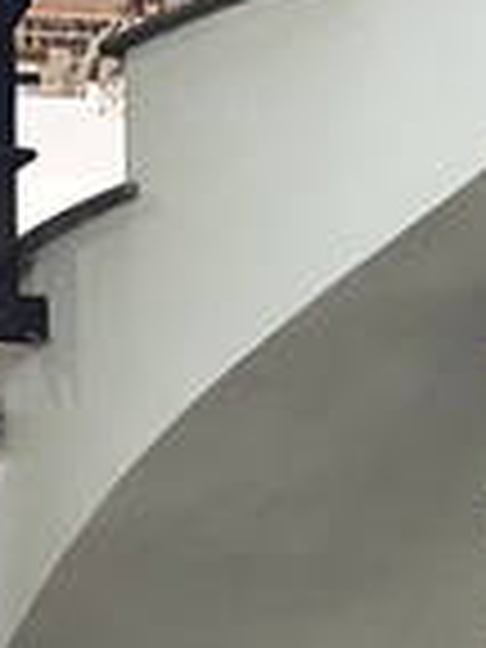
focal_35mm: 162
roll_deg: -0.2
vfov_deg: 10.5
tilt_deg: -7.0
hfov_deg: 9.1
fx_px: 3033
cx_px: 119
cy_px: 1570
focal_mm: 4.25
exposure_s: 1/33
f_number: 1.8
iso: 400
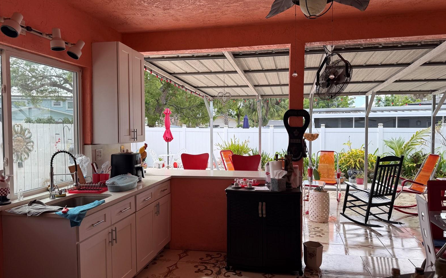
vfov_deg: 47.6
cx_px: 226
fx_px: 316
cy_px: 141
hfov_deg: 70.4
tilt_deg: -2.2
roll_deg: +0.6
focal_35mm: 26
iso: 80
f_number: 1.78
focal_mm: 6.76
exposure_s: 1/849
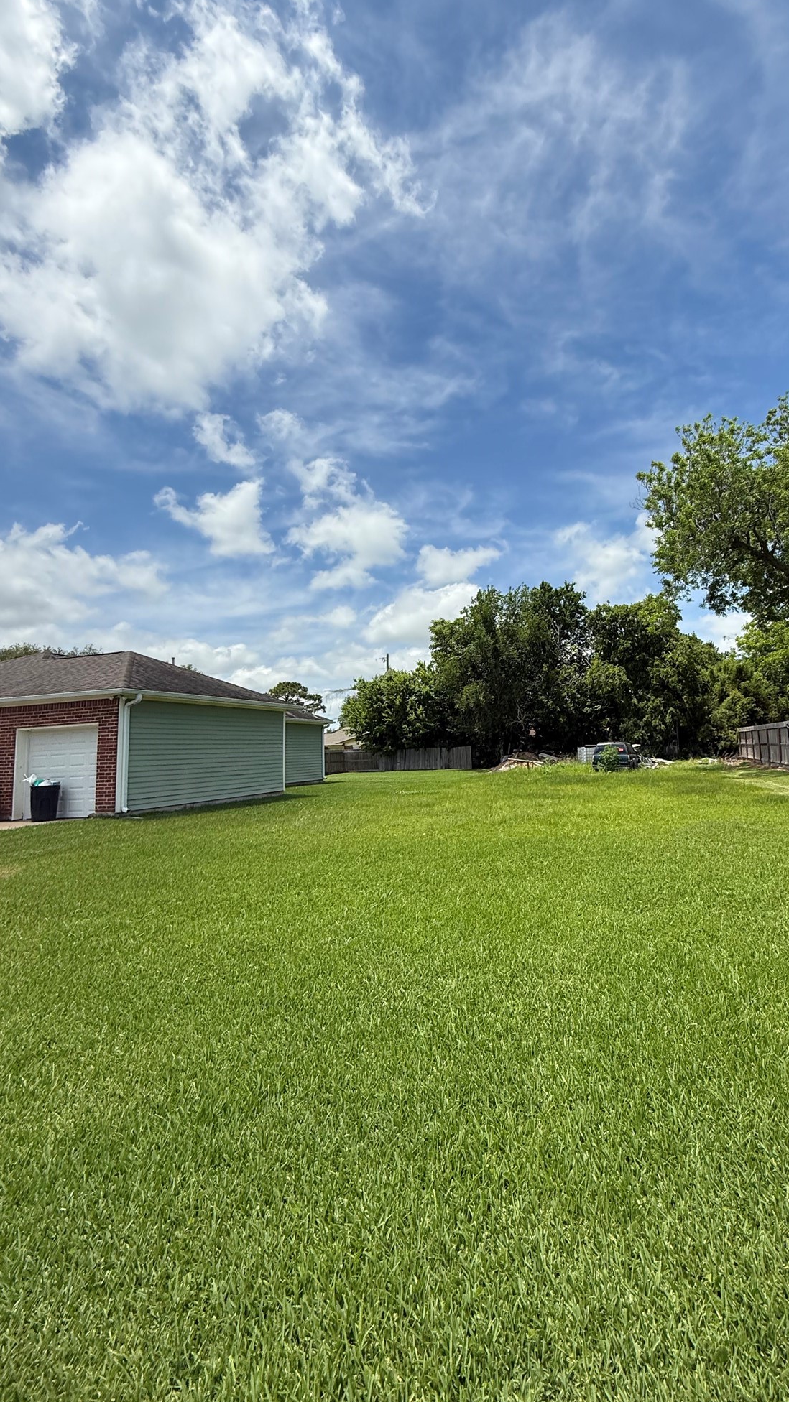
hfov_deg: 66.1
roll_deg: +1.6
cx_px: 494
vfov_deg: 99.3
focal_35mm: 16
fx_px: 595
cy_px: 676
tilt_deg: +8.1
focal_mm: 2.22
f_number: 2.2
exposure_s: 1/2611
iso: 50
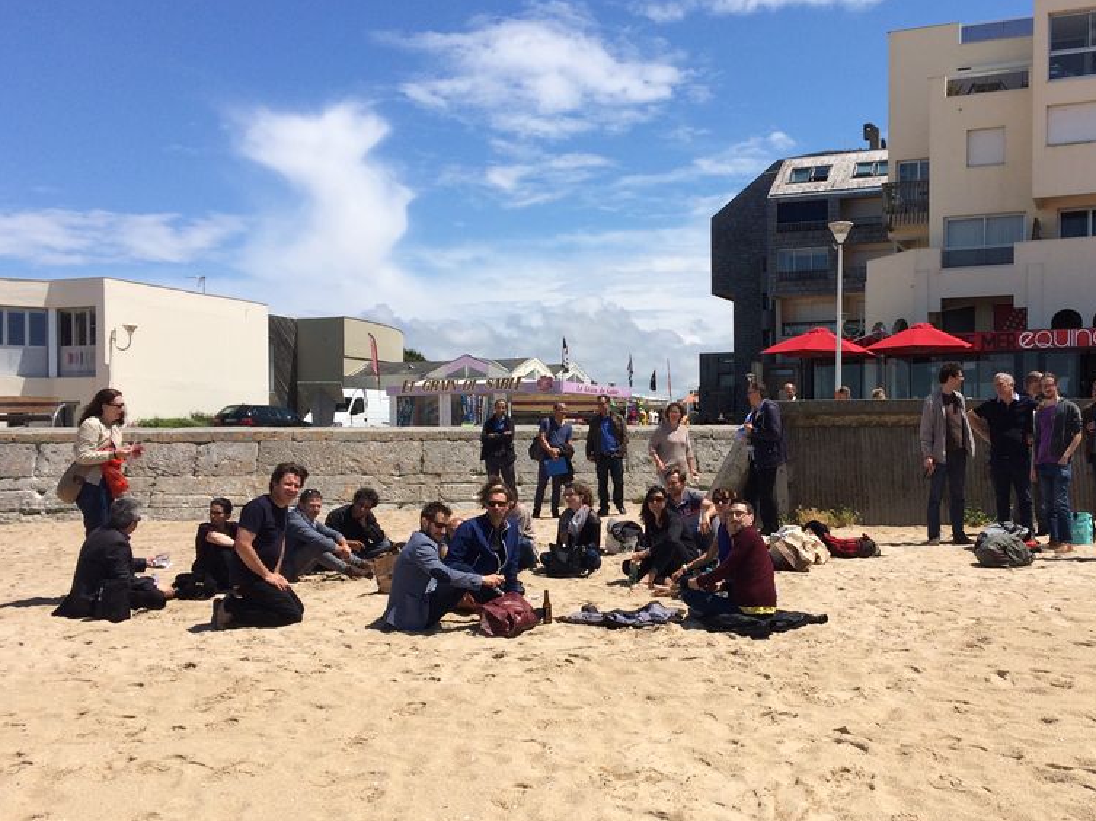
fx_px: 1234
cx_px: 662
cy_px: 456
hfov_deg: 47.6
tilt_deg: -1.8
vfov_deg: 36.7
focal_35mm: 39
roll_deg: +1.2
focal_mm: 4.15
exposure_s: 1/3425
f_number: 2.2
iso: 32
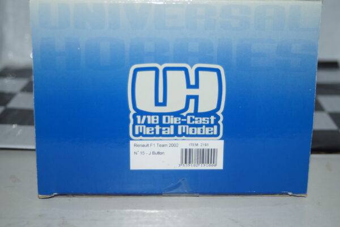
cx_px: 170
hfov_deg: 29.9
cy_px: 114
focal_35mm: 68
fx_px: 637
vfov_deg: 20.2
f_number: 4.5
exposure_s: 1/80
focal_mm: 45
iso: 125
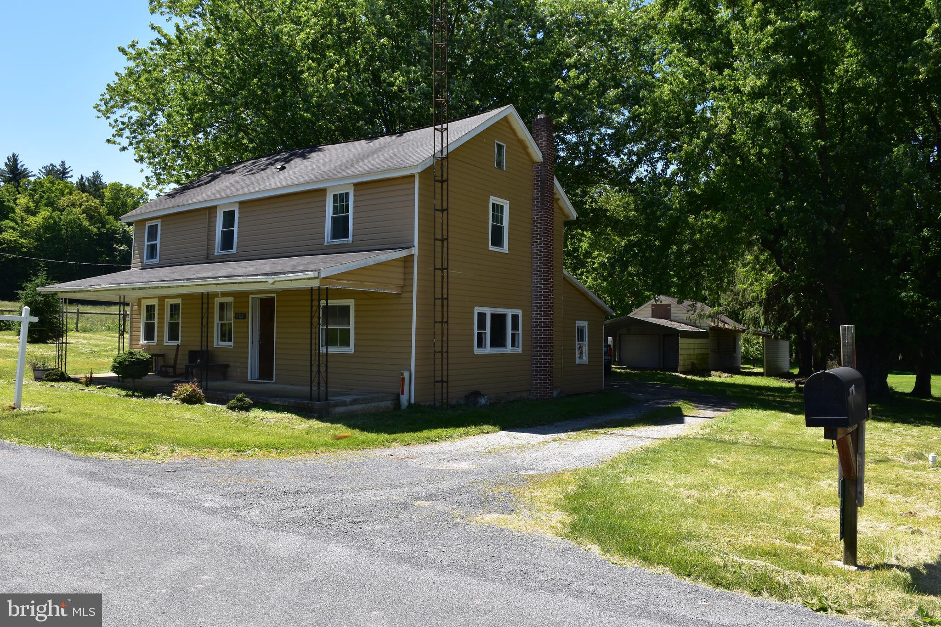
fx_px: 706
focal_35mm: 27
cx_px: 470
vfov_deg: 47.9
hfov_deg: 67.4
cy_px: 314
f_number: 11
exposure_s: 1/320
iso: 400
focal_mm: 18
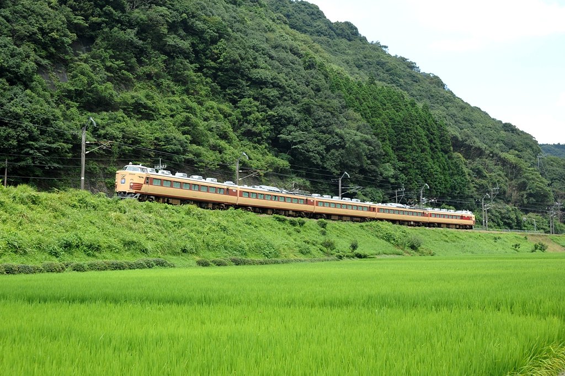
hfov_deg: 41.1
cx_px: 282
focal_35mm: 48
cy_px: 188
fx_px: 753
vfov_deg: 28.0
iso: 500
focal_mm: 48
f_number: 7.1
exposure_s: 1/500
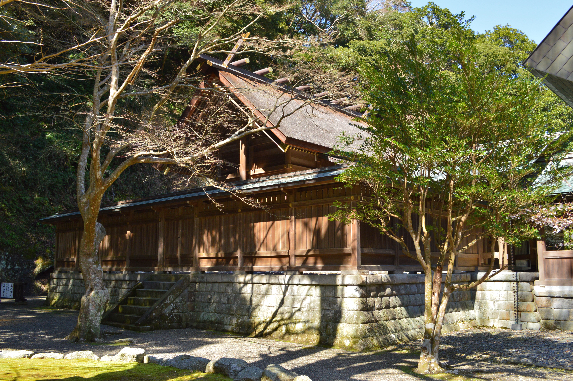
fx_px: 525
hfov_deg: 57.3
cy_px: 190
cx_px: 286
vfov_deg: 39.9
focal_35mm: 33
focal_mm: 22
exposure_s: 1/250
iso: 400
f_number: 8
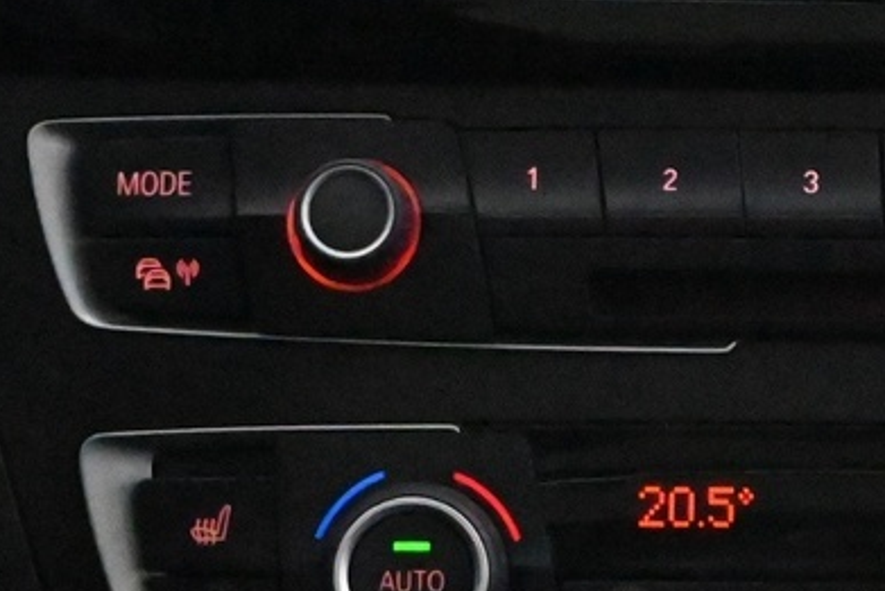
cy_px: -165
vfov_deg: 5.9
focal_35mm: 230
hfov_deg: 8.9
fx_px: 5658
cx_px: 985
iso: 18000
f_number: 5.3
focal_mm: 37
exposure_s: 1/60
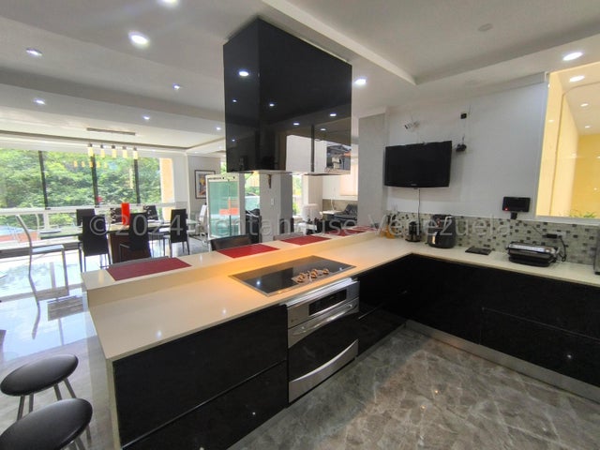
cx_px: 300
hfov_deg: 94.5
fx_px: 277
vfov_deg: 78.1
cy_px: 225
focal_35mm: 16
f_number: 2.2
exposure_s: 1/50
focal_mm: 1.65
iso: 125
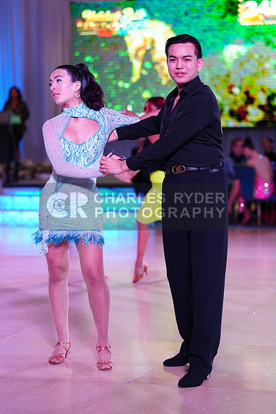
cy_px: 207
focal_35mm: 100
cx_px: 138
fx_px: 1149
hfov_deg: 13.7
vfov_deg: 20.4
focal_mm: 100
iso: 2000
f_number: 2.8
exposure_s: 1/640
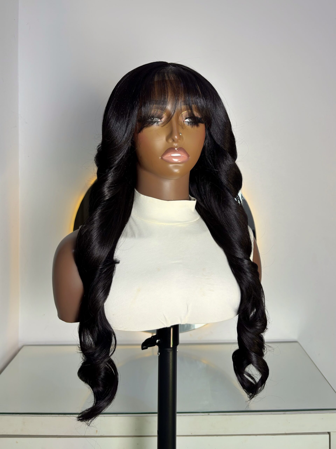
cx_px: 168
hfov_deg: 53.1
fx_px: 336
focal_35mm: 26
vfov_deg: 67.3
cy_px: 224
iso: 50
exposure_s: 1/100
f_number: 1.6
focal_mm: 5.96
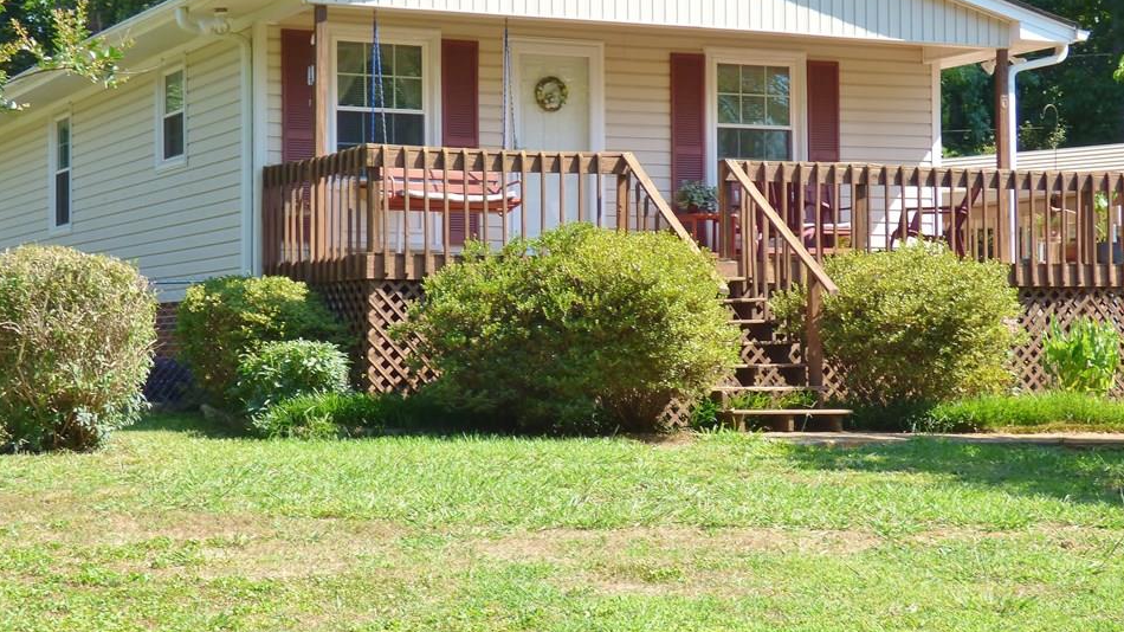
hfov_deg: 28.6
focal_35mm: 74
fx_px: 2205
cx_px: 527
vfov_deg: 16.3
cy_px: 312
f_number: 4.2
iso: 100
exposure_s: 1/250
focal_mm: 11.21
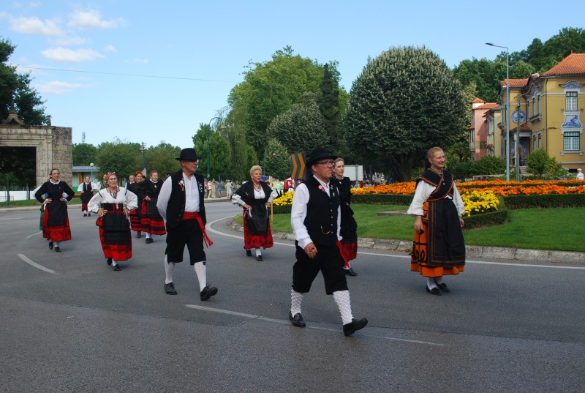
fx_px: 635
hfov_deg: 49.5
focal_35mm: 39
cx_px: 292
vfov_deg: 34.4
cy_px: 196
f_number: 6.3
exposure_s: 1/160
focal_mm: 26
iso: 100
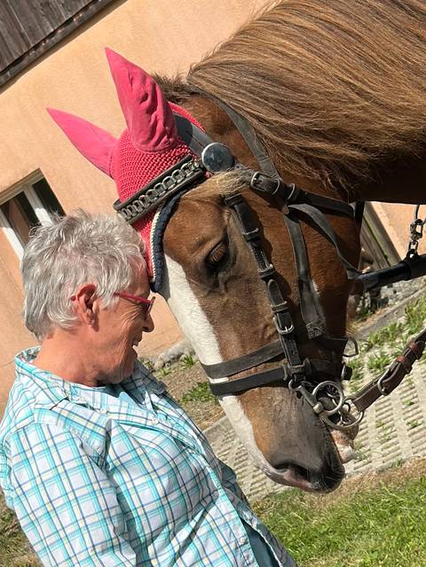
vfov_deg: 39.7
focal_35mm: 48
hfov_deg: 30.3
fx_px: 788
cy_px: 284
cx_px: 213
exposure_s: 1/7937
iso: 100
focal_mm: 6.86
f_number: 1.78
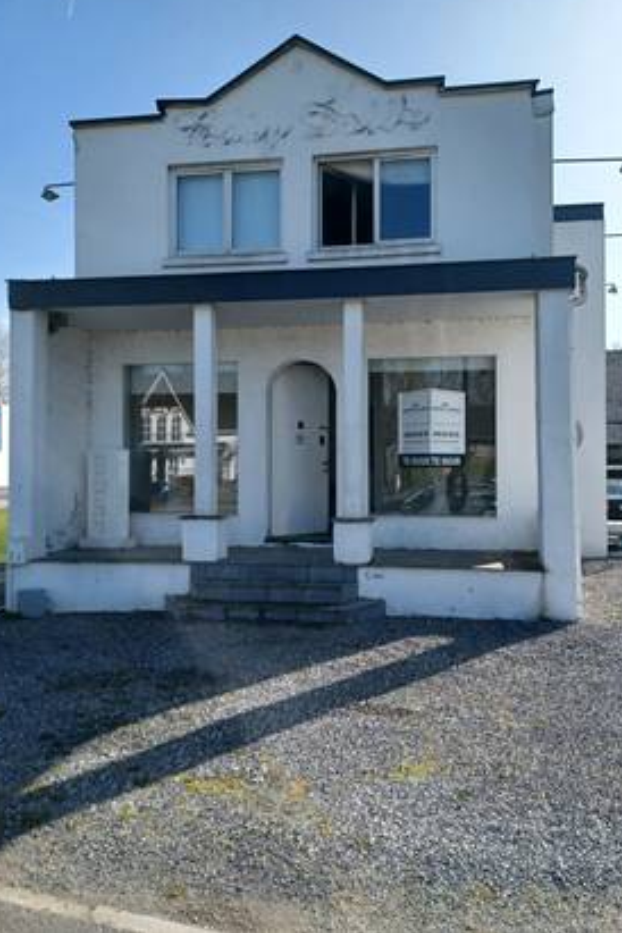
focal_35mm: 27
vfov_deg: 67.4
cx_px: 331
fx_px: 700
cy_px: 451
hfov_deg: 47.9
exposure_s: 1/444
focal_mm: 4.6
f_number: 1.8
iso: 32
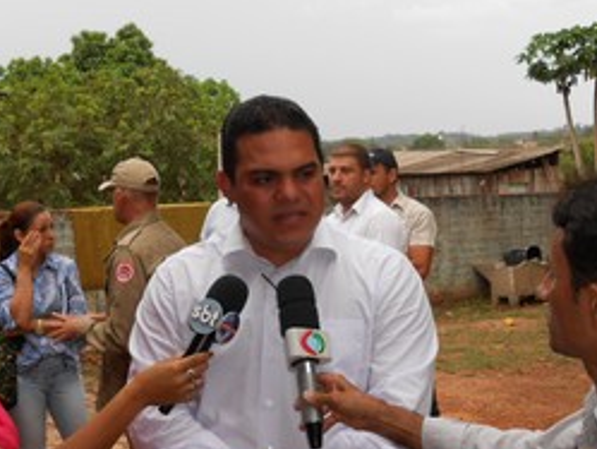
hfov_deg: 31.7
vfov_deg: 24.0
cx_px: 288
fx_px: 1053
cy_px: 255
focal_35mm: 61
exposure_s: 1/50
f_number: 4.2
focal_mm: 6.8
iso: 80
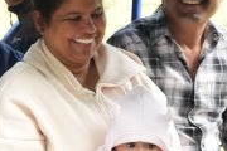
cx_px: 53
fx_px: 857
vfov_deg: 10.1
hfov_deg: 15.0
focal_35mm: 136
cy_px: 90
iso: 800
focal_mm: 24
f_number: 6.3
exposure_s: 1/200
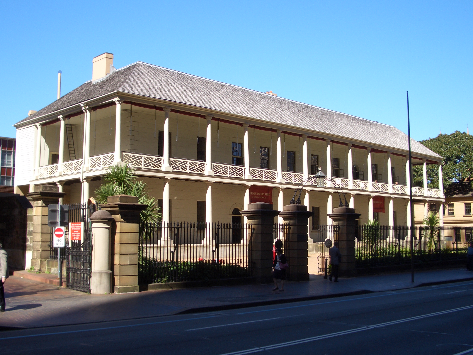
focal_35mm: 41
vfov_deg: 35.1
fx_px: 560
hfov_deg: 45.8
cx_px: 236
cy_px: 178
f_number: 4.6
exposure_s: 1/250
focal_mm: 6.8
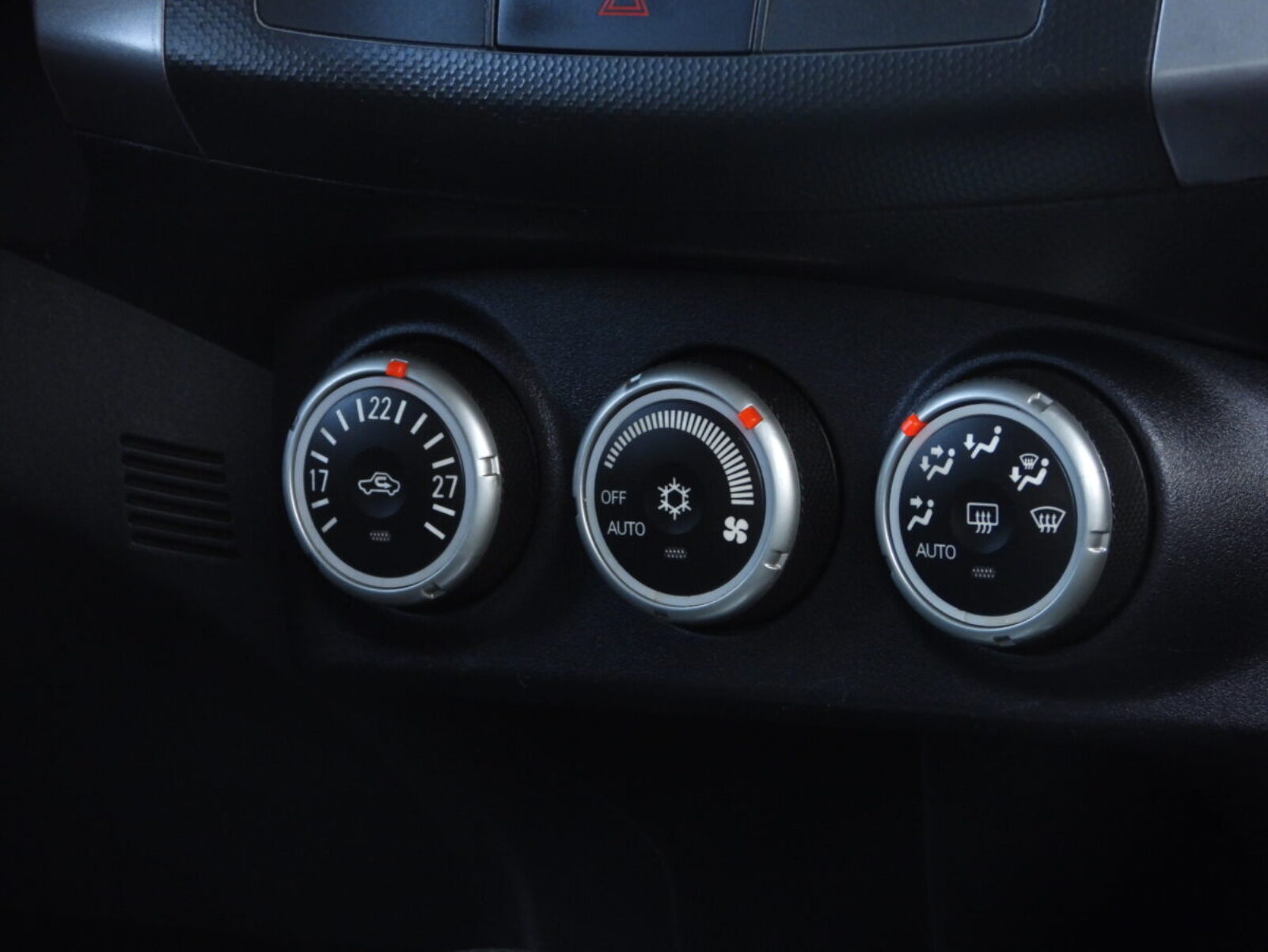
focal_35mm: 185
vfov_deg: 8.0
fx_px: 6778
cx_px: 634
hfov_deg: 10.7
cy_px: 476
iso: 400
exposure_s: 1/50
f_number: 4.5
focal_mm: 33.2
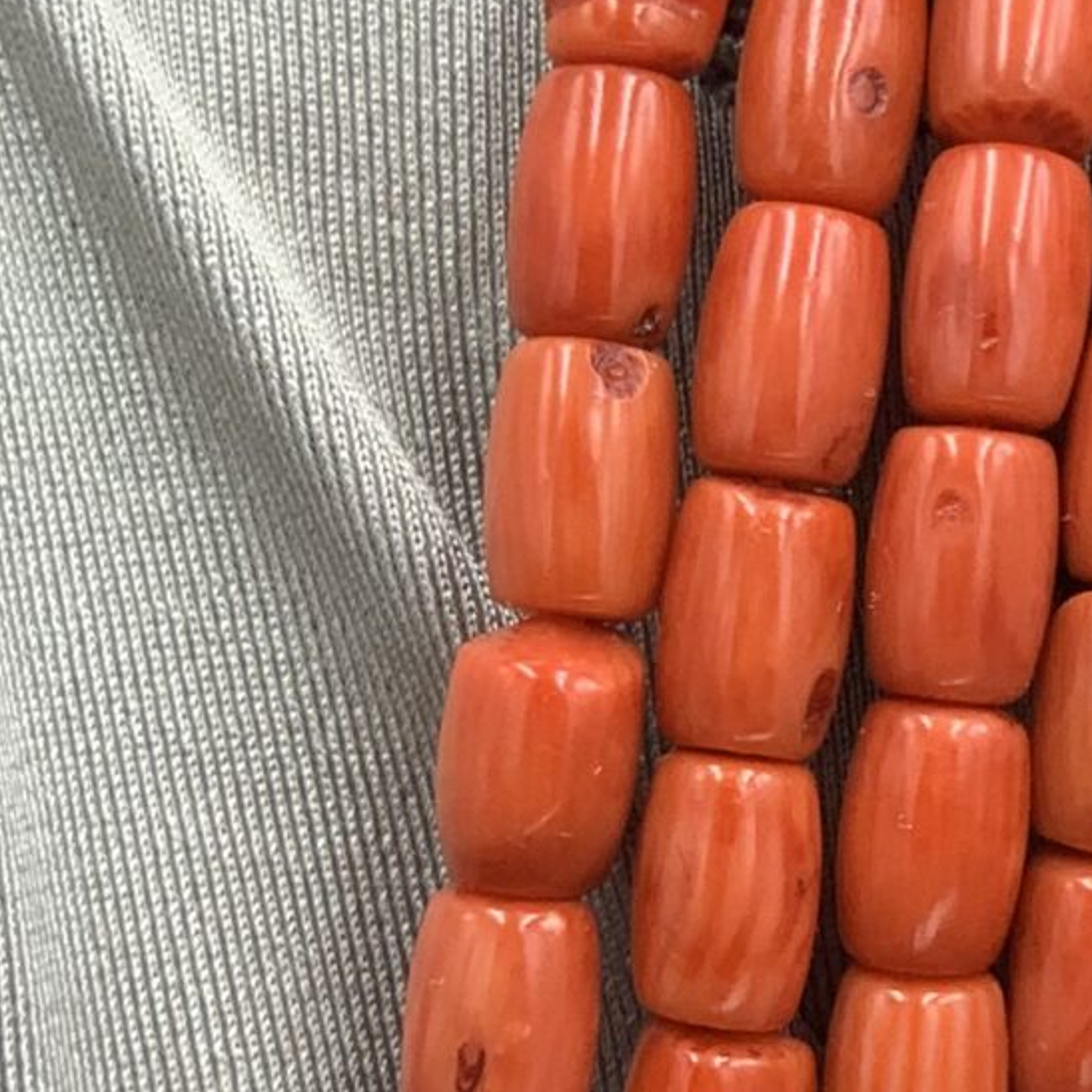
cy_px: 679
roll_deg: -0.1
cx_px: 1146
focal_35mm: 215
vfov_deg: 8.1
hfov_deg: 8.1
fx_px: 7673
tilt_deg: -41.6
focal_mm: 6
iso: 50
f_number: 2.4
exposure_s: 1/100
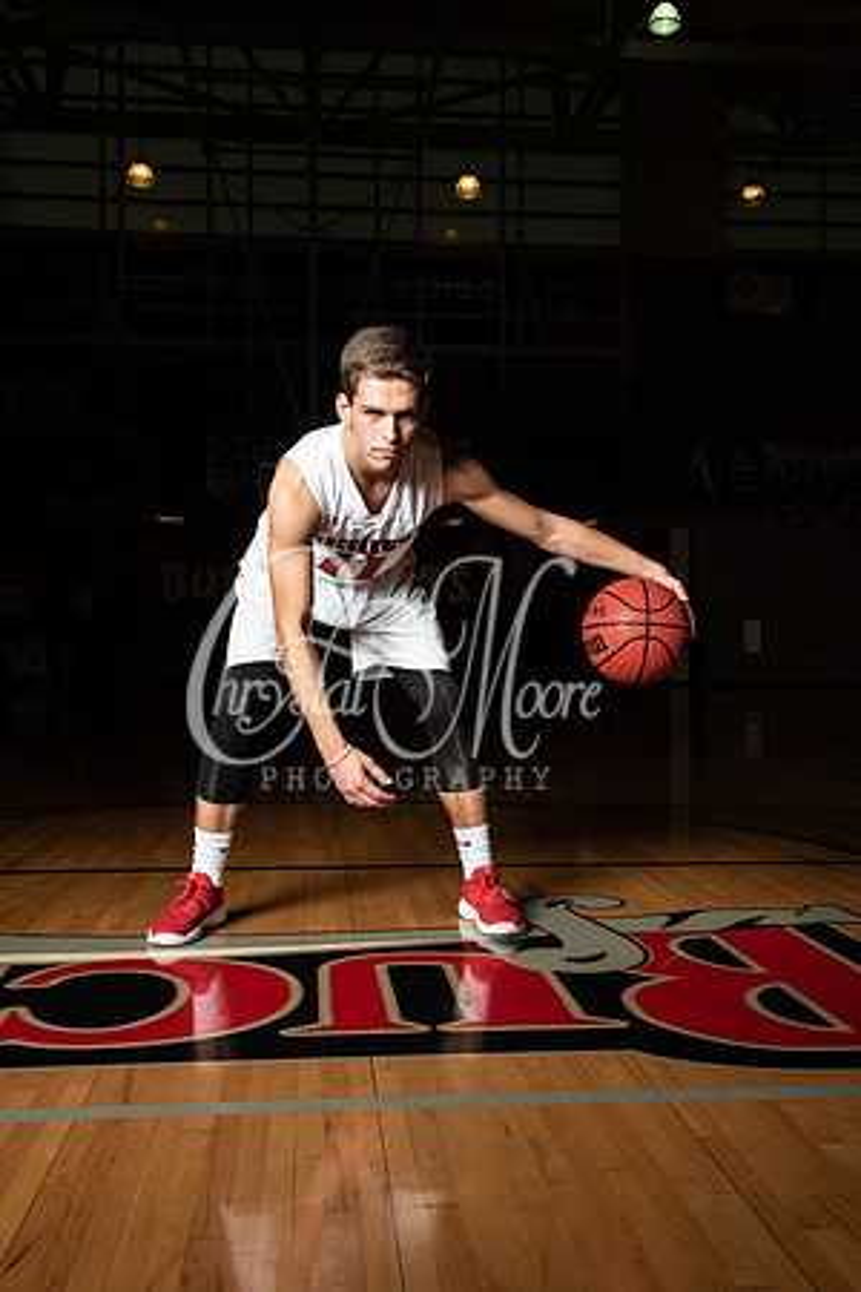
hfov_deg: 36.9
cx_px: 430
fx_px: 1291
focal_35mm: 36
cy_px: 646
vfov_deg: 53.1
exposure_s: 1/200
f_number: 14
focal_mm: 36
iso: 320
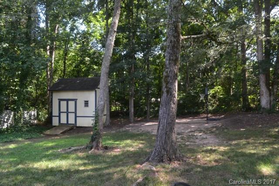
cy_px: 93
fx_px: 209
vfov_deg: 48.0
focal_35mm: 27
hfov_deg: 67.4
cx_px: 140
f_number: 5.6
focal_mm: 18
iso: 400
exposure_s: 1/125
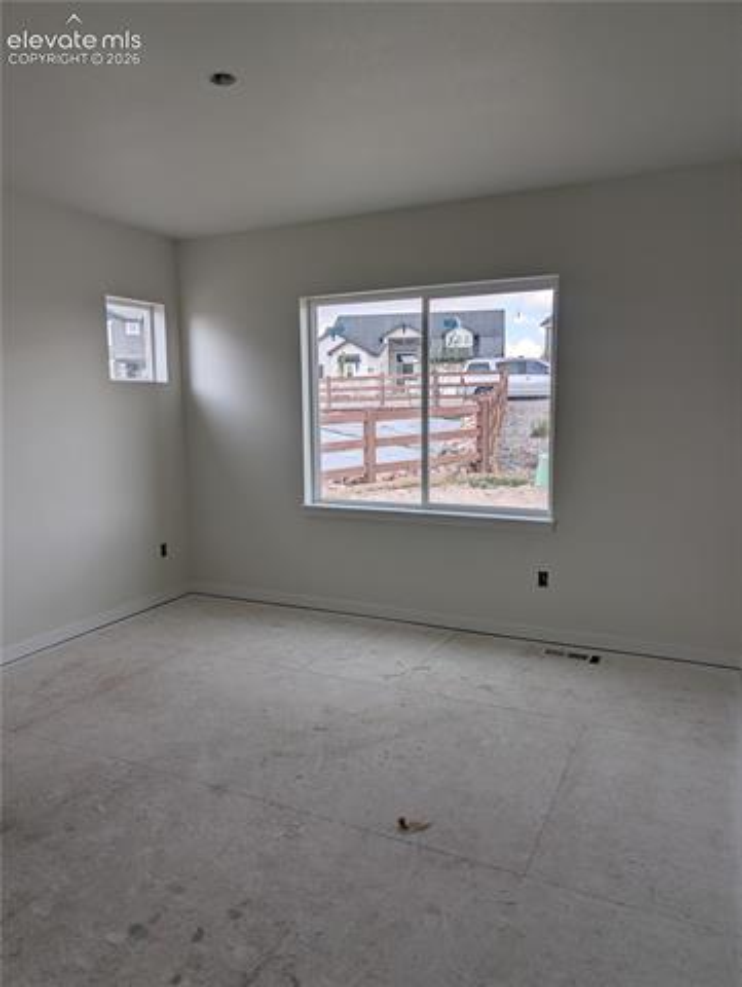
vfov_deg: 71.5
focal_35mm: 24
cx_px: 371
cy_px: 494
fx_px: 685
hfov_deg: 56.9
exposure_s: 1/265
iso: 22
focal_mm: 6.9
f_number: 1.68
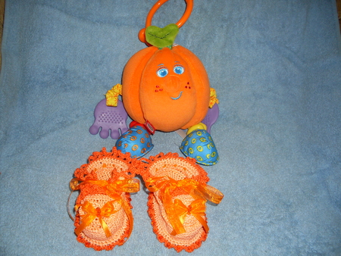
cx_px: 170
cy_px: 128
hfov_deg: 49.0
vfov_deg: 37.8
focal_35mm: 38
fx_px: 375
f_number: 2.8
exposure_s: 1/45
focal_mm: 6.3
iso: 100
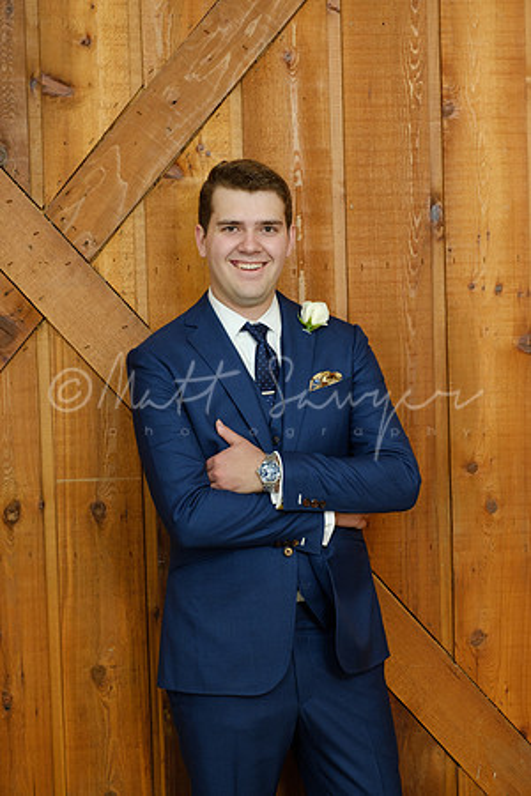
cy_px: 398
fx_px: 1372
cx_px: 266
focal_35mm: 62
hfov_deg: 21.9
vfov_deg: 32.4
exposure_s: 1/30
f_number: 4
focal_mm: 41.4
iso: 1250
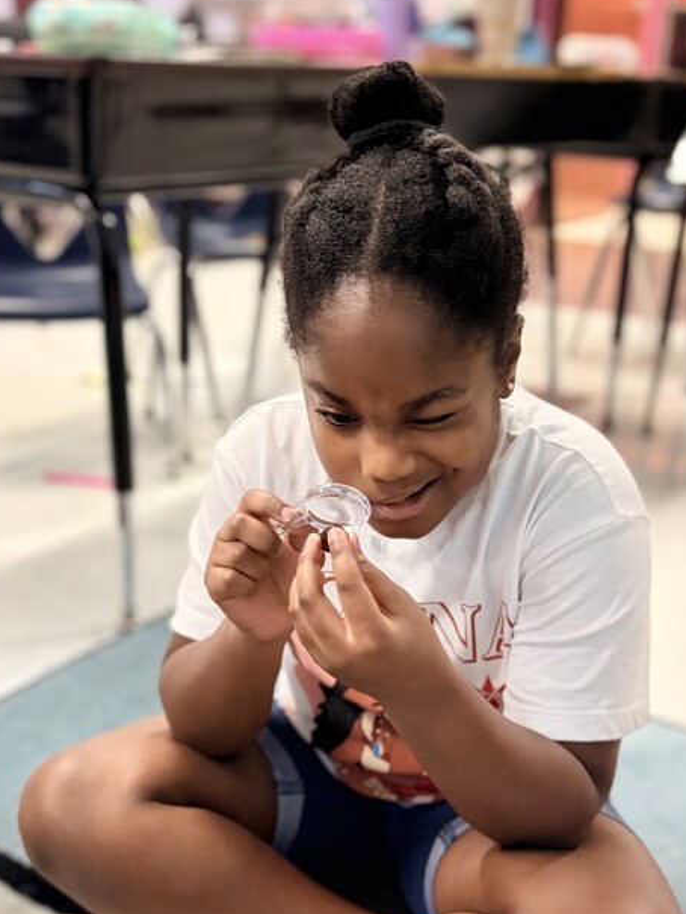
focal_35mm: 44
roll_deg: -0.8
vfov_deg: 42.7
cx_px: 320
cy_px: 545
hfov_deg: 32.9
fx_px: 1162
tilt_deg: -22.8
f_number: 1.6
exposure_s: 1/60
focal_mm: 5.96
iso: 500
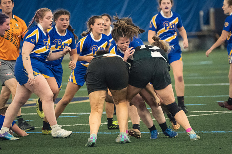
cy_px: 92
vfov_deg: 3.2
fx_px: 2723
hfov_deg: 4.9
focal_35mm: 423
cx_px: 116
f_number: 2.8
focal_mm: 200
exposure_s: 1/500
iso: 11400
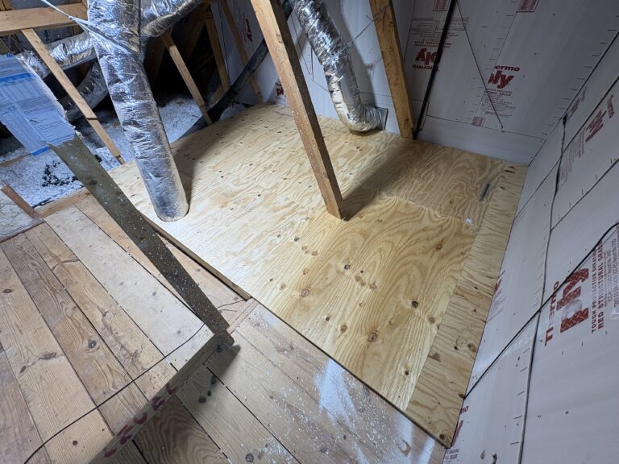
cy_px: 232
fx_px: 250
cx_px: 310
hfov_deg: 102.1
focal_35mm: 14
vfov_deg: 85.7
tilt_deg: -46.7
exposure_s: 1/120
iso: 64
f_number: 2.2
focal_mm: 2.22
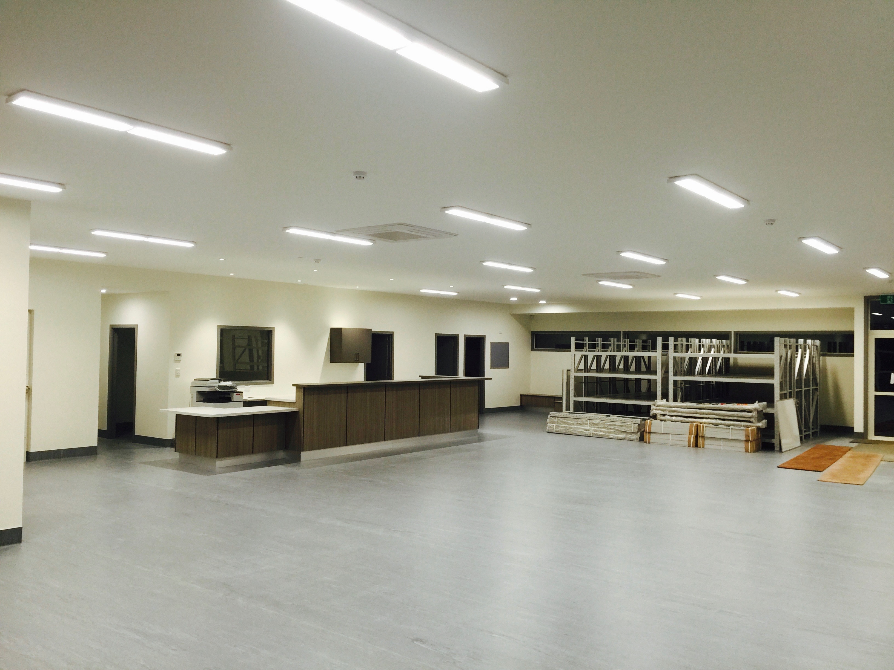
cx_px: 447
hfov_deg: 61.7
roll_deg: -1.9
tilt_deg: +0.1
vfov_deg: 48.2
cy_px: 335
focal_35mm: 29
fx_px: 749
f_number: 2.2
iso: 64
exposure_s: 1/33
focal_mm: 4.15
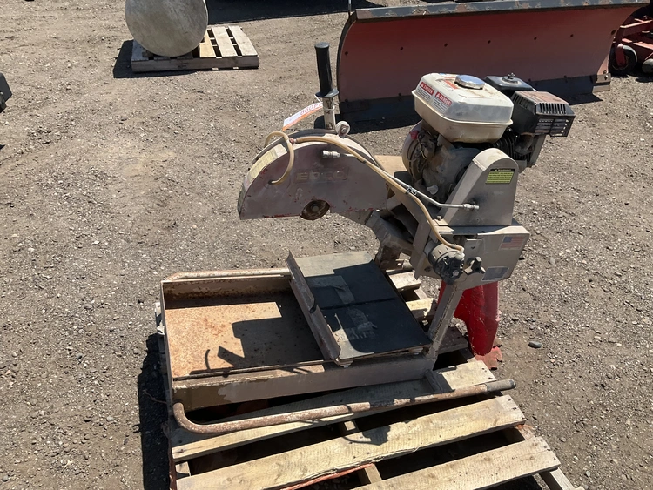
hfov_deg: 61.6
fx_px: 547
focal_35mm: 29
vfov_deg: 48.3
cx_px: 326
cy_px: 245
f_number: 1.8
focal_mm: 3
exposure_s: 1/1534
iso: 25
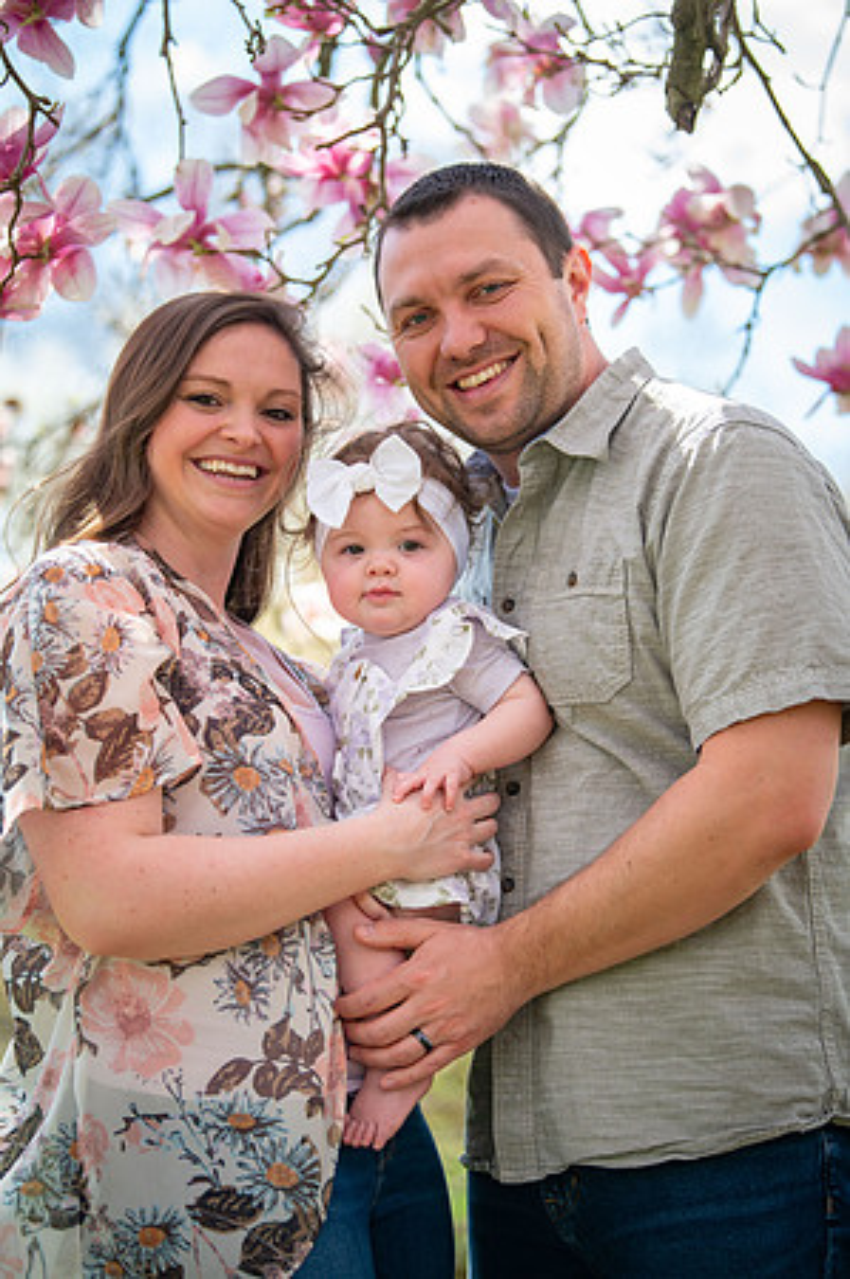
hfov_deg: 16.6
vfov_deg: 24.8
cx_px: 425
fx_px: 2911
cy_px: 640
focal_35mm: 82
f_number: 2.8
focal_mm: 82
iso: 320
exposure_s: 1/1250
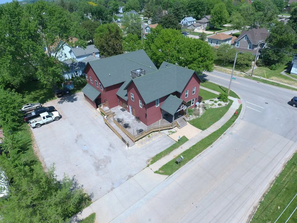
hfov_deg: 91.0
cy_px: 112
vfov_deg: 74.7
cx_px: 148
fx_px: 146
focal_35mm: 17
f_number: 2.8
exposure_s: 1/1414
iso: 100
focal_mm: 3.15
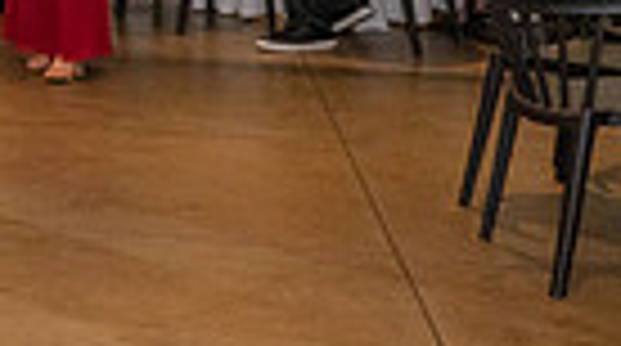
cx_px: -644
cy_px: -231
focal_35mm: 106
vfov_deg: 10.8
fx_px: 1742
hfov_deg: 15.7
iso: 2000
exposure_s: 1/200
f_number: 3.5
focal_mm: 24
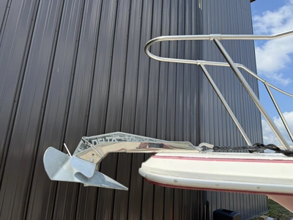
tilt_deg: +13.7
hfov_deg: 71.6
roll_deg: -3.3
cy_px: 110
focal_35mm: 24
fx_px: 203
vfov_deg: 56.8
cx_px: 146
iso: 100
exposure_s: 1/3425
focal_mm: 6.76
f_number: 1.78
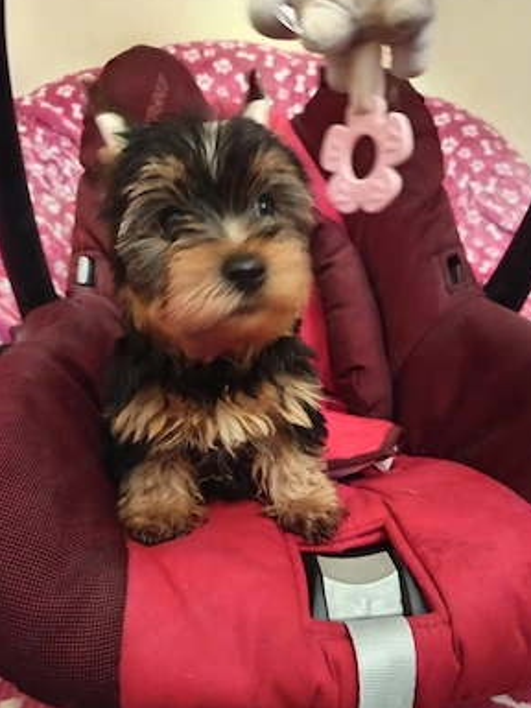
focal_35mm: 25
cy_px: 356
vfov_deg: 69.4
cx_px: 273
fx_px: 511
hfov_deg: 54.9
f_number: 1.7
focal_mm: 5.31
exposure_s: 1/16.7
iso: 5234
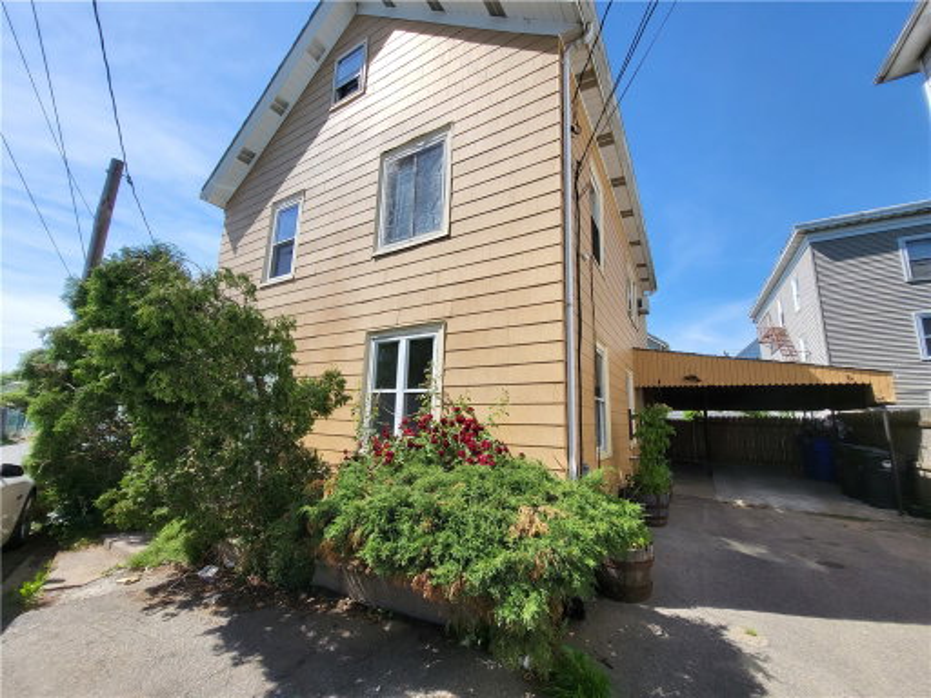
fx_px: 350
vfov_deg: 89.9
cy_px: 349
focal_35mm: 13
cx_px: 466
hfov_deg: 106.2
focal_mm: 1.74
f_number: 2.2
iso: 32
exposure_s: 1/864
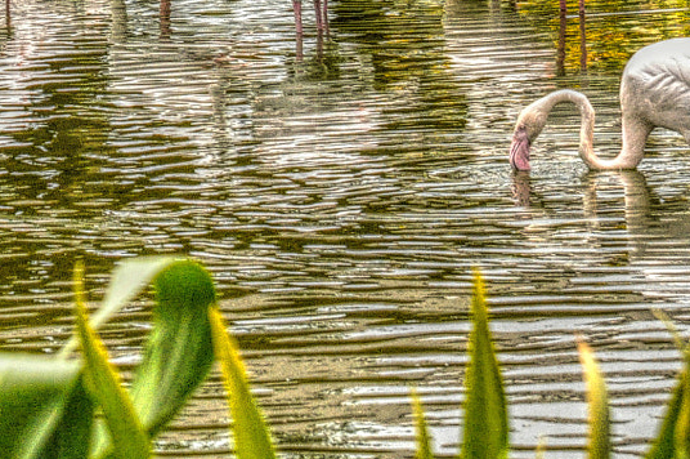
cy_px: 37
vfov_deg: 2.3
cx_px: -5
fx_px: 11572
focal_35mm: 604
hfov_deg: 3.4
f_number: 11
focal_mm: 135
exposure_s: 1/2000
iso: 1600
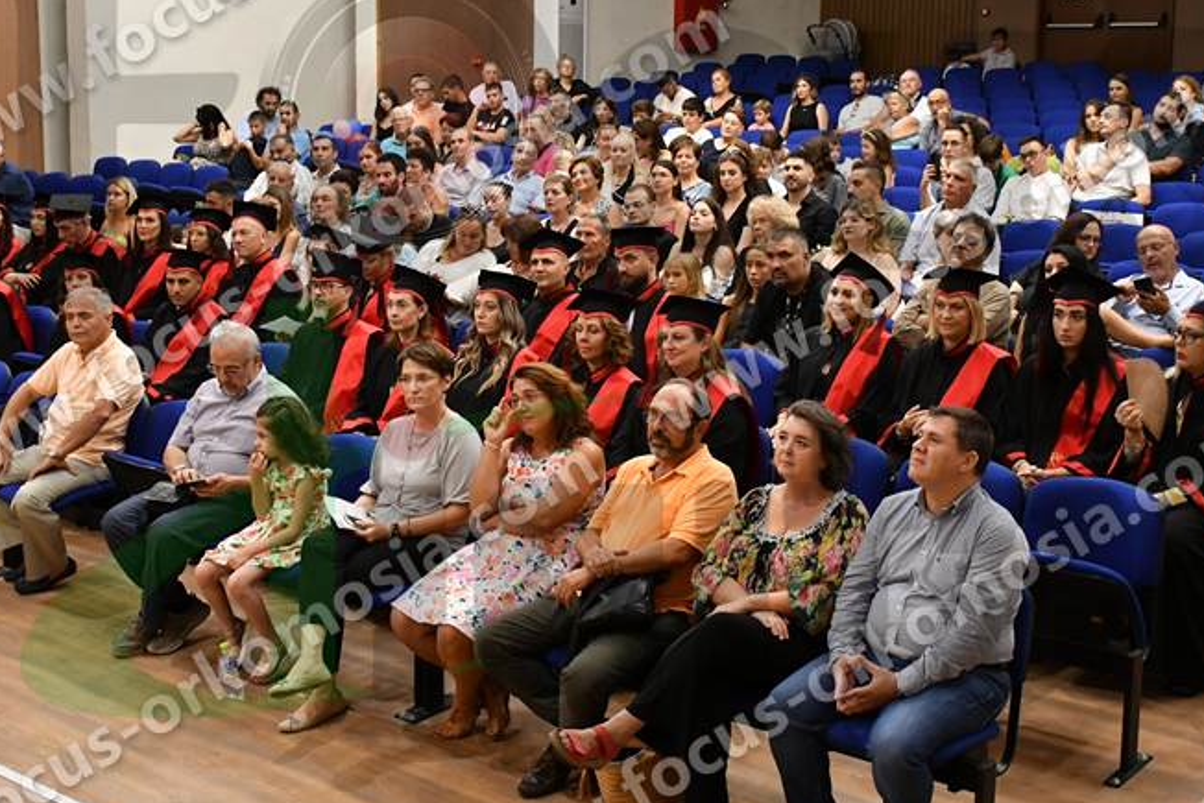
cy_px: 349
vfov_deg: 25.5
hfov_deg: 37.5
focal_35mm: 53
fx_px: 1773
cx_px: 641
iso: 4000
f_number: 4
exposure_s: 1/160
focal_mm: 30
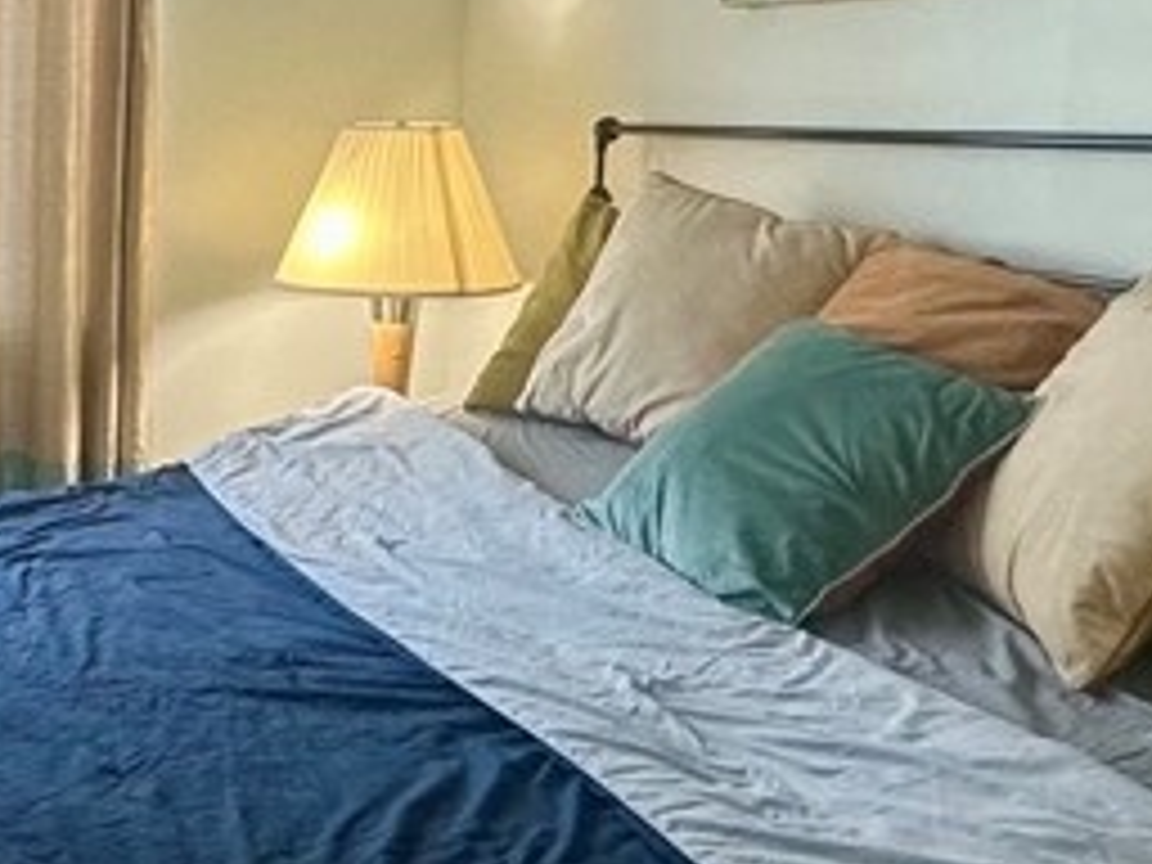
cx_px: -184
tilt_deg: -8.2
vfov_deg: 26.1
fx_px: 1864
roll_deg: -0.7
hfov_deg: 30.0
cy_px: 387
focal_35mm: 56
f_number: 2.2
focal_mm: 2.22
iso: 200
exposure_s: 1/120
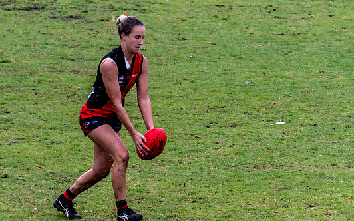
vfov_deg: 3.1
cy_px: 99
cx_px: 112
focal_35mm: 426
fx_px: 4108
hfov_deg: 4.9
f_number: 6.3
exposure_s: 1/1600
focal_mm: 200
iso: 800
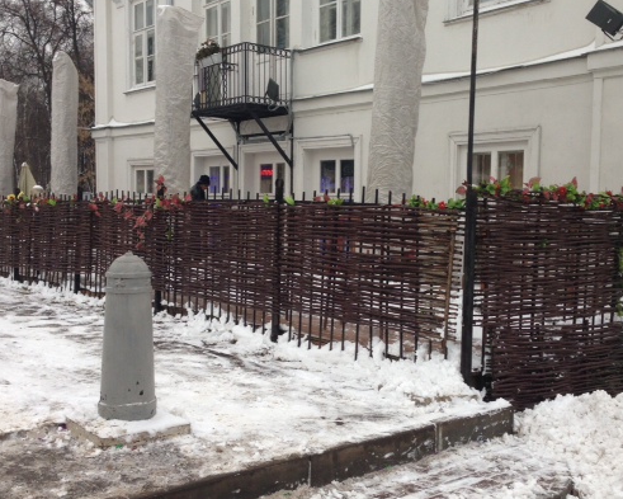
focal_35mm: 42
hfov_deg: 43.8
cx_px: 320
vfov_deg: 35.7
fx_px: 775
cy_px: 248
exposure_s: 1/120
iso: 64
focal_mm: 4.13
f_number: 2.4
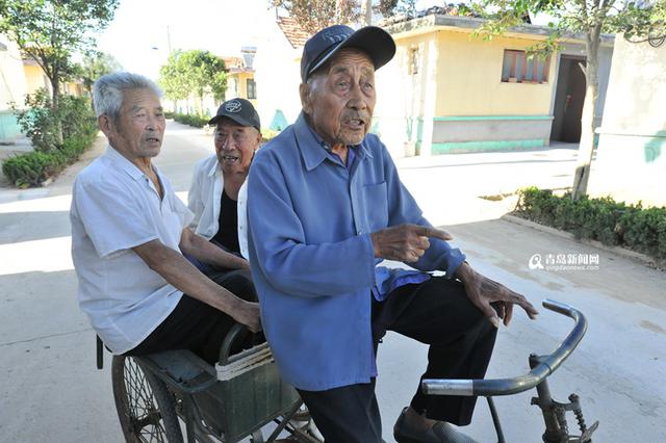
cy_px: 222
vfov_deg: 53.1
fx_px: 444
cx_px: 333
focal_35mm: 24
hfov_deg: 73.8
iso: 1000
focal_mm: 24
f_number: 8
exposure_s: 1/200
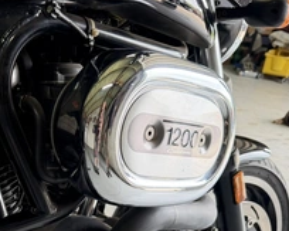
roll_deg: -5.6
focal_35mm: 46
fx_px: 393
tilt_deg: -25.1
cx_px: 33
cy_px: 191
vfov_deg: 31.7
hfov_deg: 37.8
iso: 200
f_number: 1.78
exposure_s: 1/226
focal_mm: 6.76
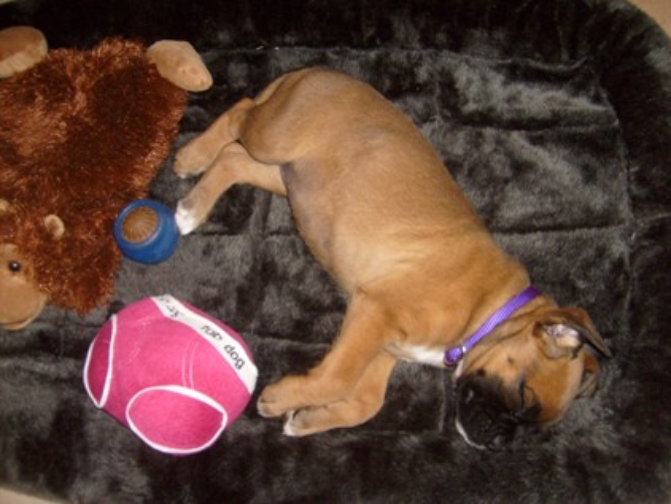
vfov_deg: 40.7
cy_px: 252
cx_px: 336
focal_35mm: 35
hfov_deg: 52.6
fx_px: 679
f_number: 2.8
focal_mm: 5.8
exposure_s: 1/45
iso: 100
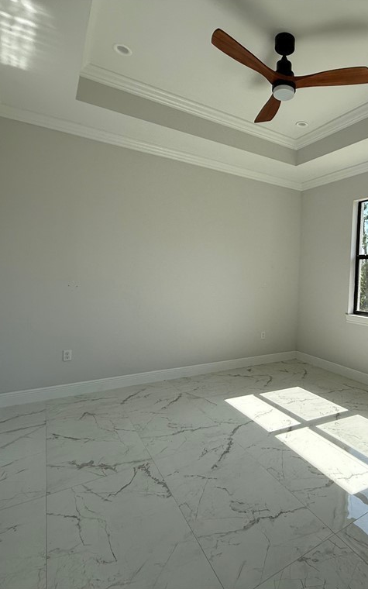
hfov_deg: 55.7
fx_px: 321
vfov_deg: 85.1
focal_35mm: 20
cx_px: 291
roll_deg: -1.7
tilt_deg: -2.7
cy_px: 293
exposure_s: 1/751
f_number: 2.2
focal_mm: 2.22
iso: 64
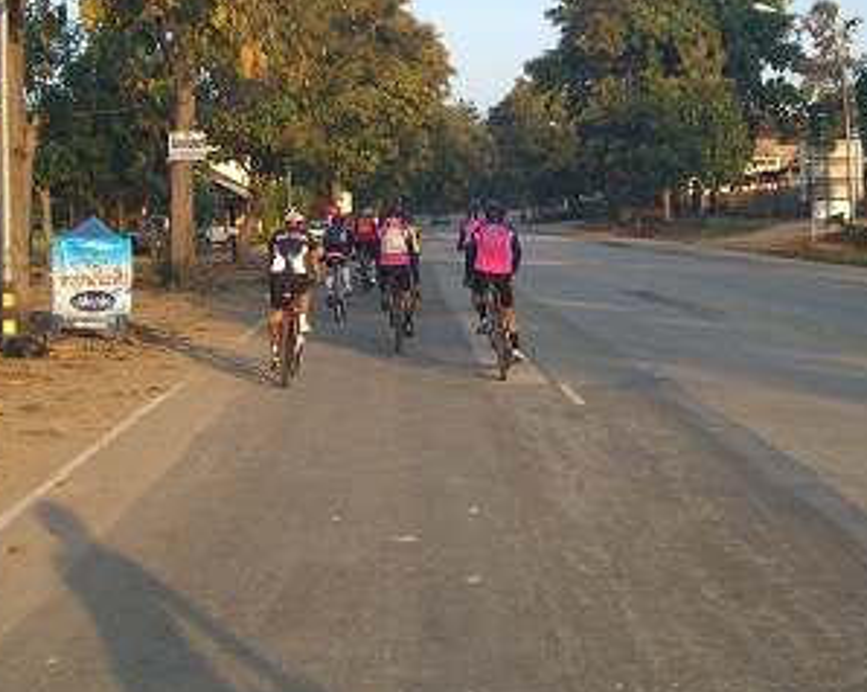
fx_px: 1436
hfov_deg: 33.6
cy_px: 243
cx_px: 378
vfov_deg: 27.0
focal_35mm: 56
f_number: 4
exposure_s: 1/160
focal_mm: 7.9
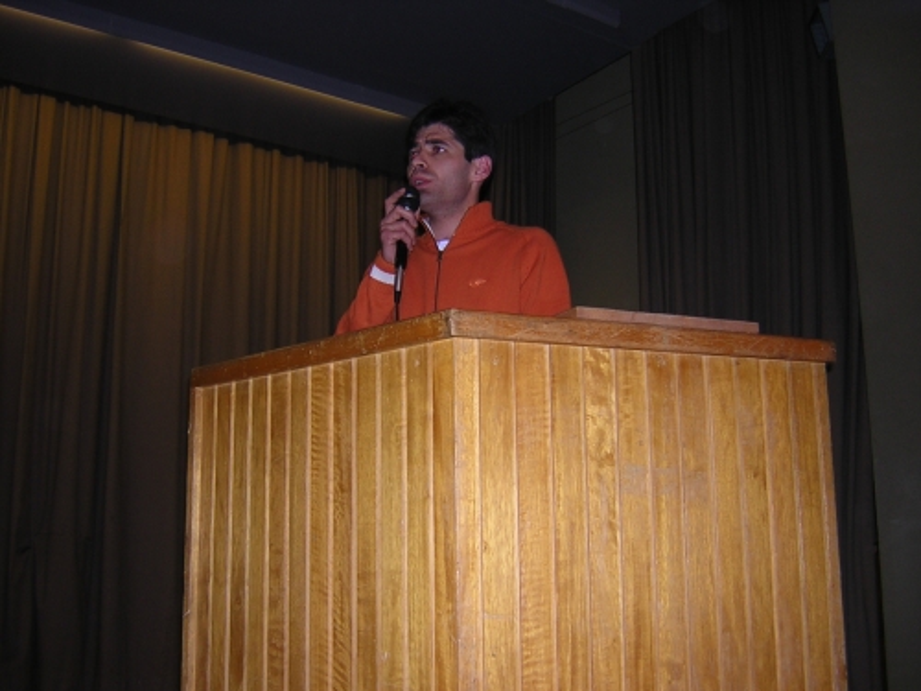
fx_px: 958
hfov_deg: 51.4
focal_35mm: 36
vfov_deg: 39.7
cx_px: 460
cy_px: 346
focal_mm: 4.7
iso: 115
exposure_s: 1/60.1
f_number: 2.6
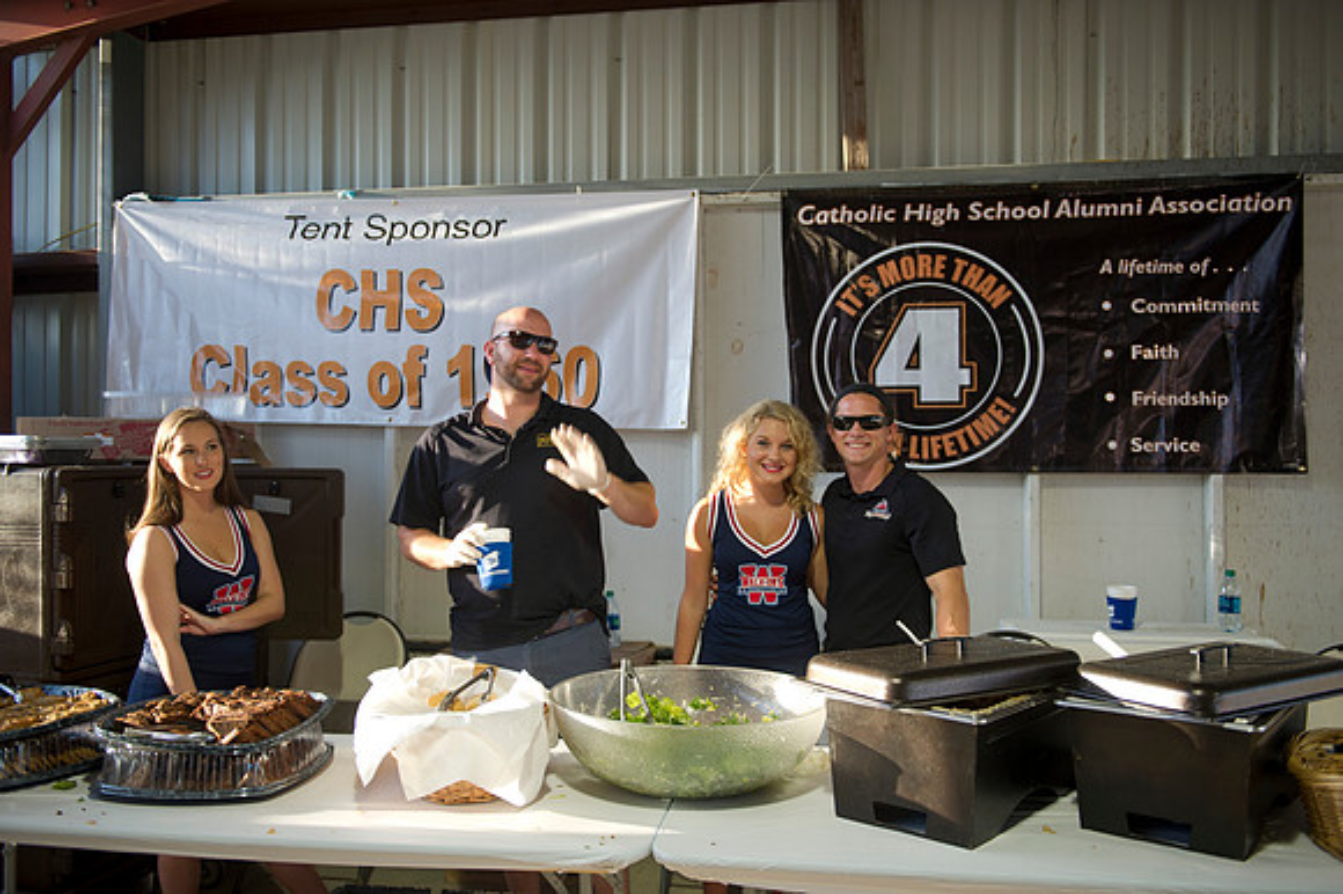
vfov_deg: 42.3
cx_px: 672
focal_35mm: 31
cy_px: 447
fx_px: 1156
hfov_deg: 60.3
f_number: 2.8
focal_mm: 31
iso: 125
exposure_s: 1/100
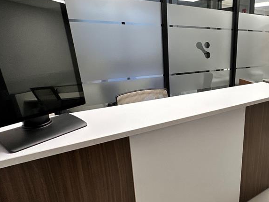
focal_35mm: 25
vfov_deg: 54.7
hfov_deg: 62.1
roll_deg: -3.0
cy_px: 85
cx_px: 224
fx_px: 194
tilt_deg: -14.0
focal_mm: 2.22
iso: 125
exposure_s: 1/120
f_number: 2.2
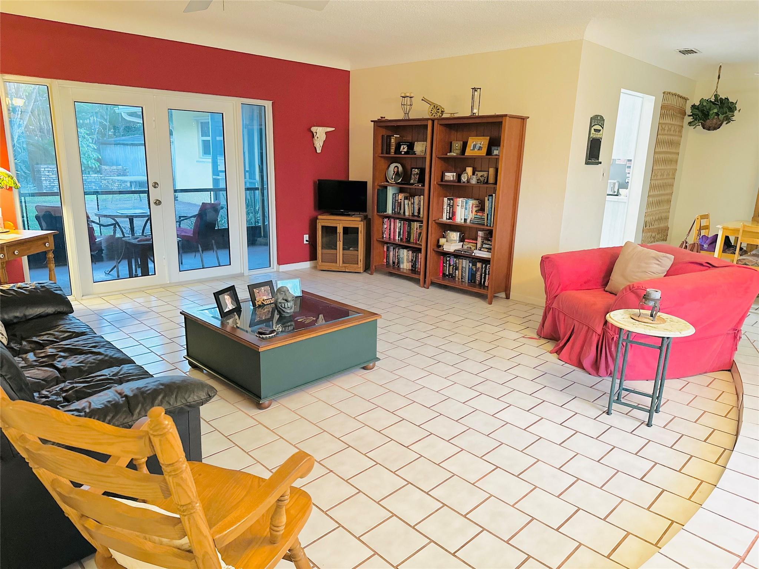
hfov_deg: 71.6
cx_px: 380
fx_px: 526
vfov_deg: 56.8
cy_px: 284
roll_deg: -2.0
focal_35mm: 24
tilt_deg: -13.3
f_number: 1.78
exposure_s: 1/60
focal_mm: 6.86
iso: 640
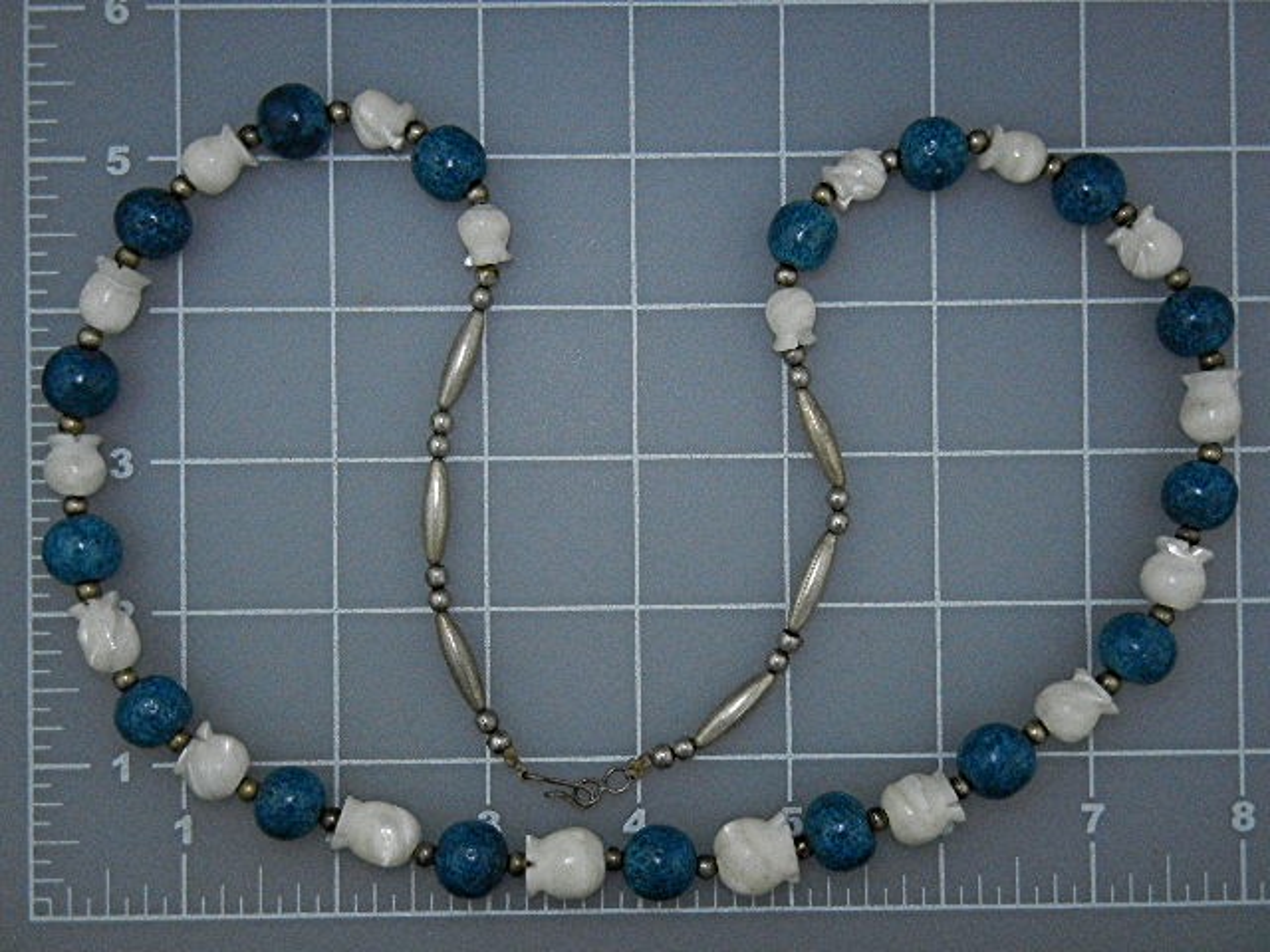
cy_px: 476
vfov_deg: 41.8
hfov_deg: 54.0
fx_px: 1247
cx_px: 635
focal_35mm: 34
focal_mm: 6.2
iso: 800
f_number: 7.2
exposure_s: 1/30
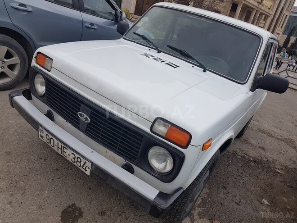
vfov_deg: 53.1
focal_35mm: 26
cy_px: 112
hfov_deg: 67.3
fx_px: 223
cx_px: 148
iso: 40
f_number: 1.7
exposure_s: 1/1096
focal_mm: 4.2
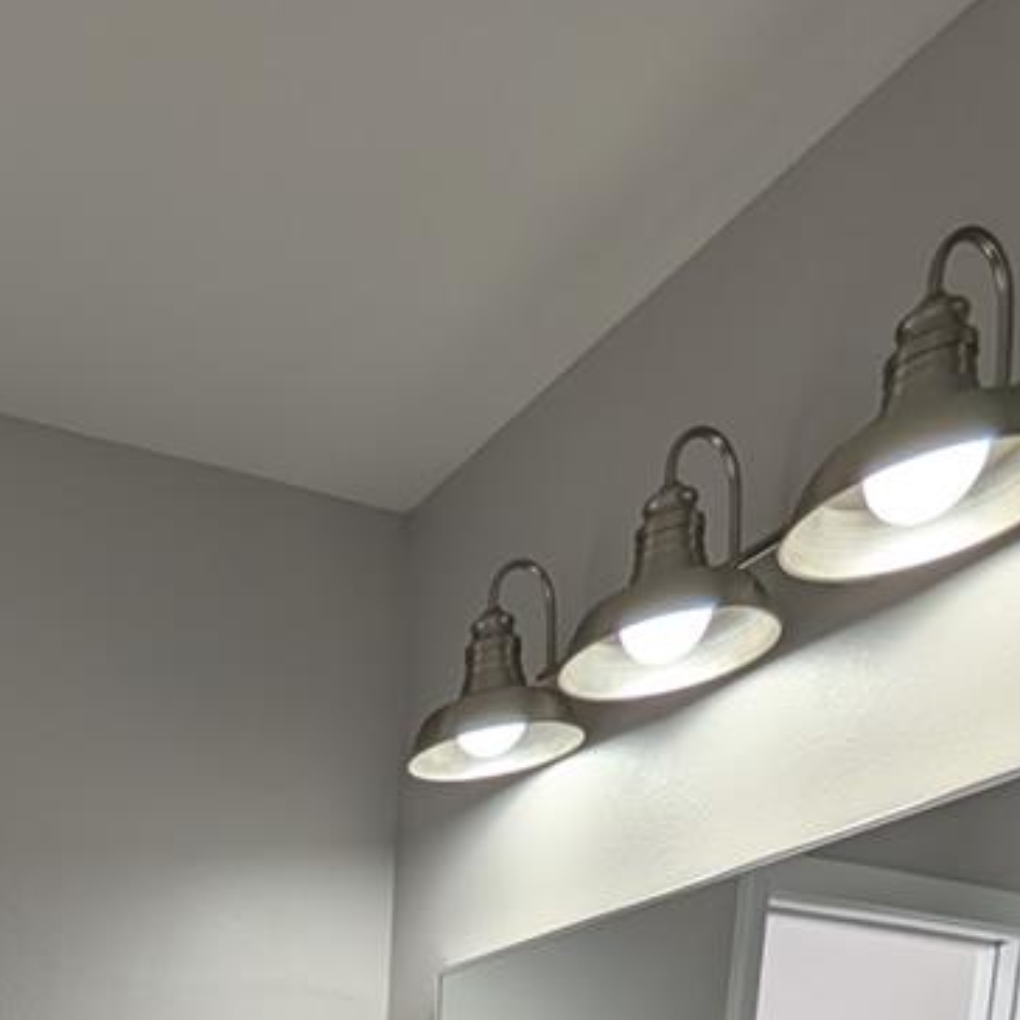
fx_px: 1167
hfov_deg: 42.2
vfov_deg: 29.4
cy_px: 1516
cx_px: 49
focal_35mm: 35
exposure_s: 1/130
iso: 40
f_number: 1.7
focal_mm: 2.02
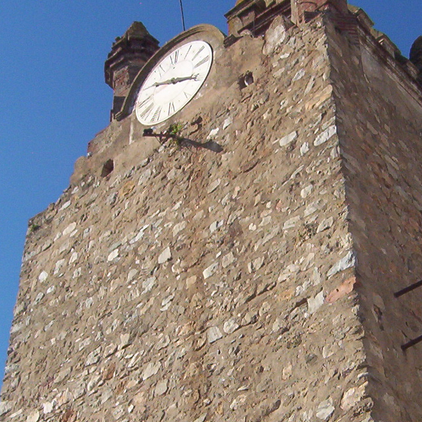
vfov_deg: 23.0
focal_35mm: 75
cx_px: 300
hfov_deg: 22.9
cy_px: 242
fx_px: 1034
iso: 100
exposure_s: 1/879
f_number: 5.24
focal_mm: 5.54
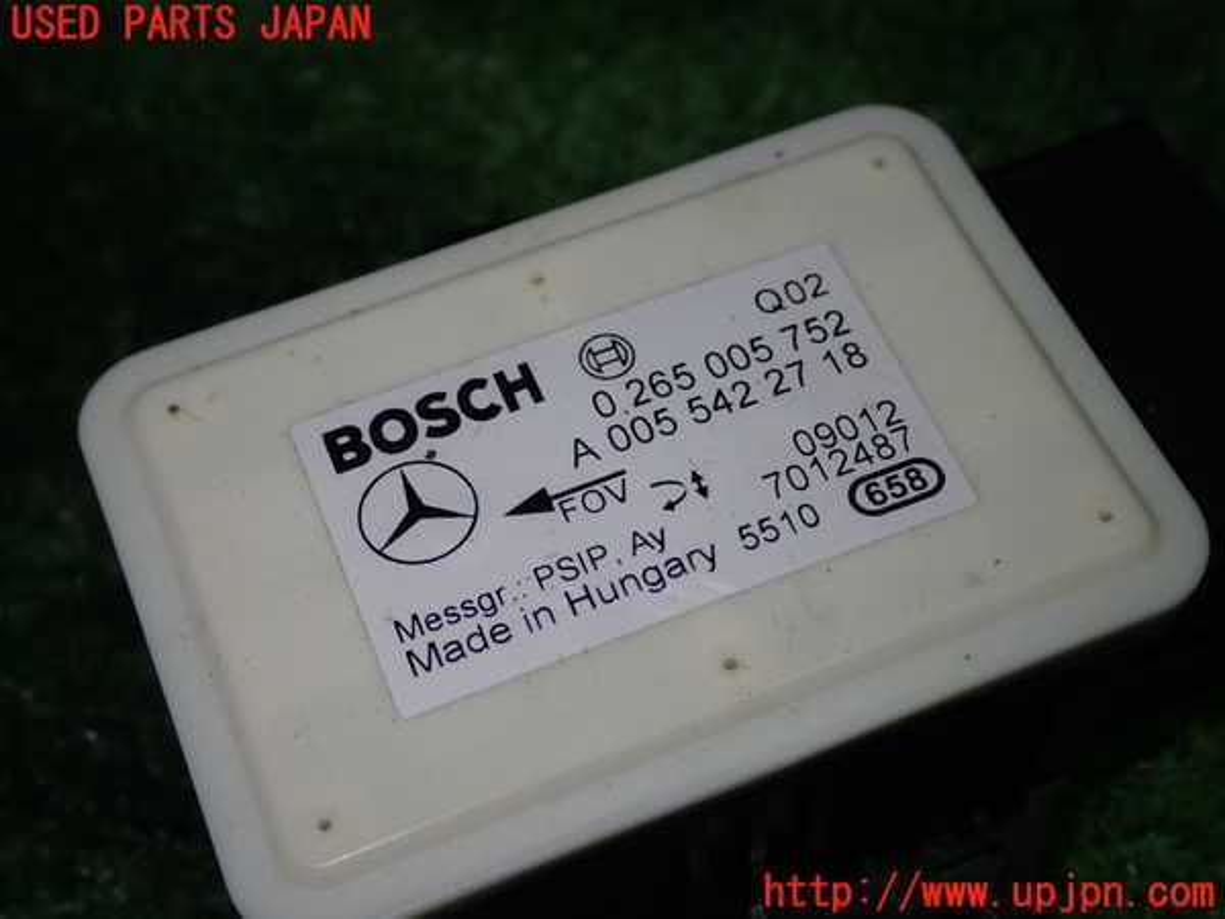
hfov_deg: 35.5
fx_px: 1911
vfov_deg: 27.0
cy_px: 460
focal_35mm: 54
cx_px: 612
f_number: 3.3
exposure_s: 1/100
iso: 200
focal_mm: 9.65
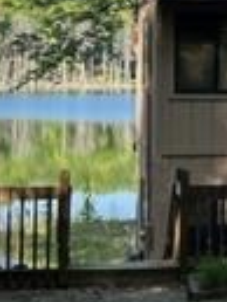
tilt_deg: -2.1
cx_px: 461
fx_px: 1126
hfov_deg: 10.5
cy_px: 82
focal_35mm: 129
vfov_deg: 15.2
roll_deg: -0.2
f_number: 1.5
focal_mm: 5.7
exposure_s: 1/1019
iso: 50
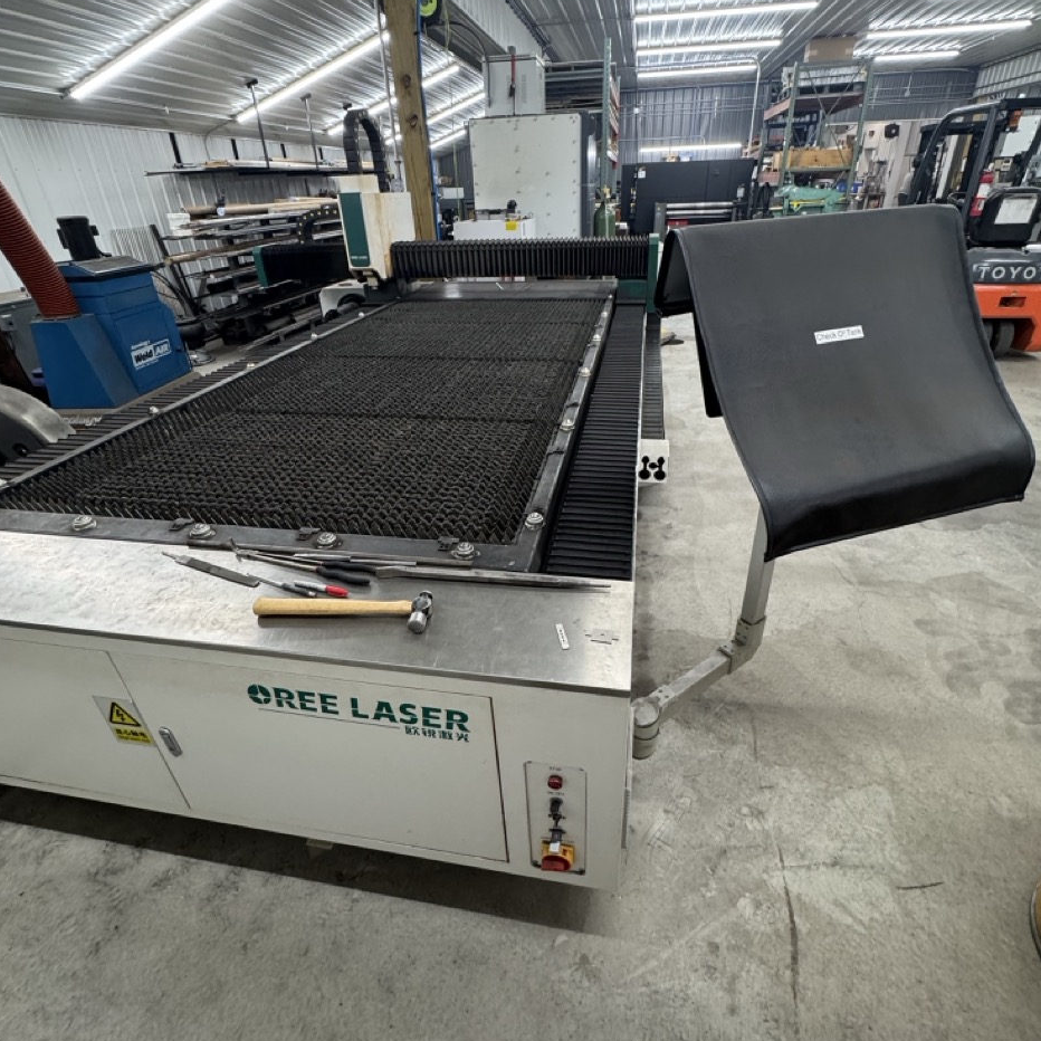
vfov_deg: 83.9
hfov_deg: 84.0
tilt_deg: -28.4
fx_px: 578
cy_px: 493
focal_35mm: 17
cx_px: 532
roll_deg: +2.6
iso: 250
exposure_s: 1/60
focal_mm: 2.22
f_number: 2.2
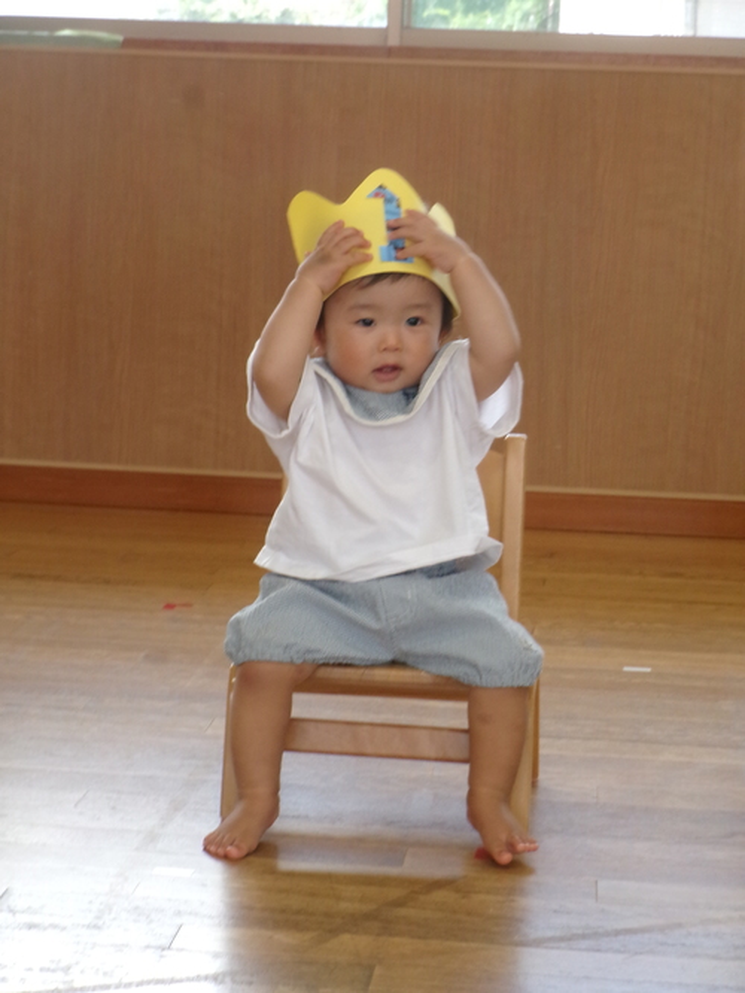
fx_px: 2724
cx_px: 372
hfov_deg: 15.6
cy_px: 496
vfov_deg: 20.6
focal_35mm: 95
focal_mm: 16.9
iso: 246
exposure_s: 1/60
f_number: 5.8
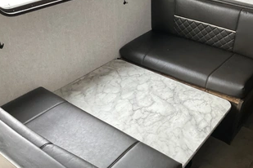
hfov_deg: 49.4
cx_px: 147
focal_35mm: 39
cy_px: 99
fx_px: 274
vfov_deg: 34.1
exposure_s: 1/60
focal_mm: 3
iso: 125
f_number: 1.8
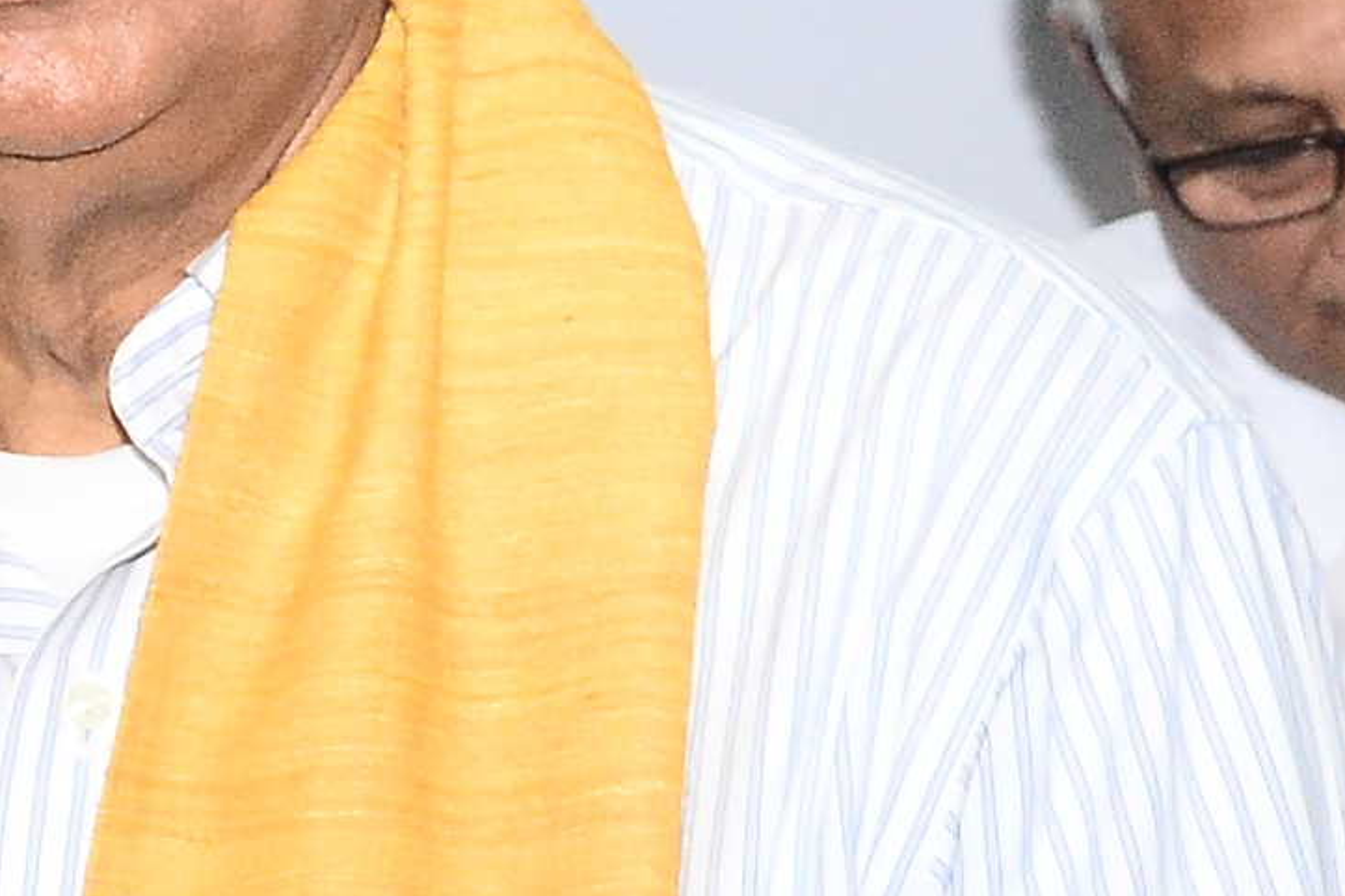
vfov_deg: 4.9
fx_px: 10355
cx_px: -1105
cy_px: 1197
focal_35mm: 277
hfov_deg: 7.2
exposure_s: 1/125
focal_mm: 29
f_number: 5.6
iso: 800
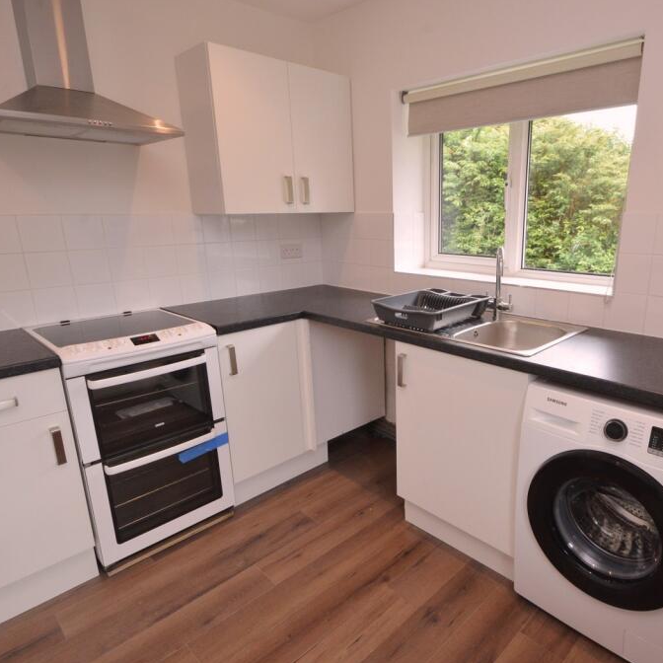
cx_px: 402
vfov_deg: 68.8
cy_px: 332
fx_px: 484
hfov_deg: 68.1
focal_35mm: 22
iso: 800
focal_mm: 11.5
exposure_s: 1/30
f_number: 13
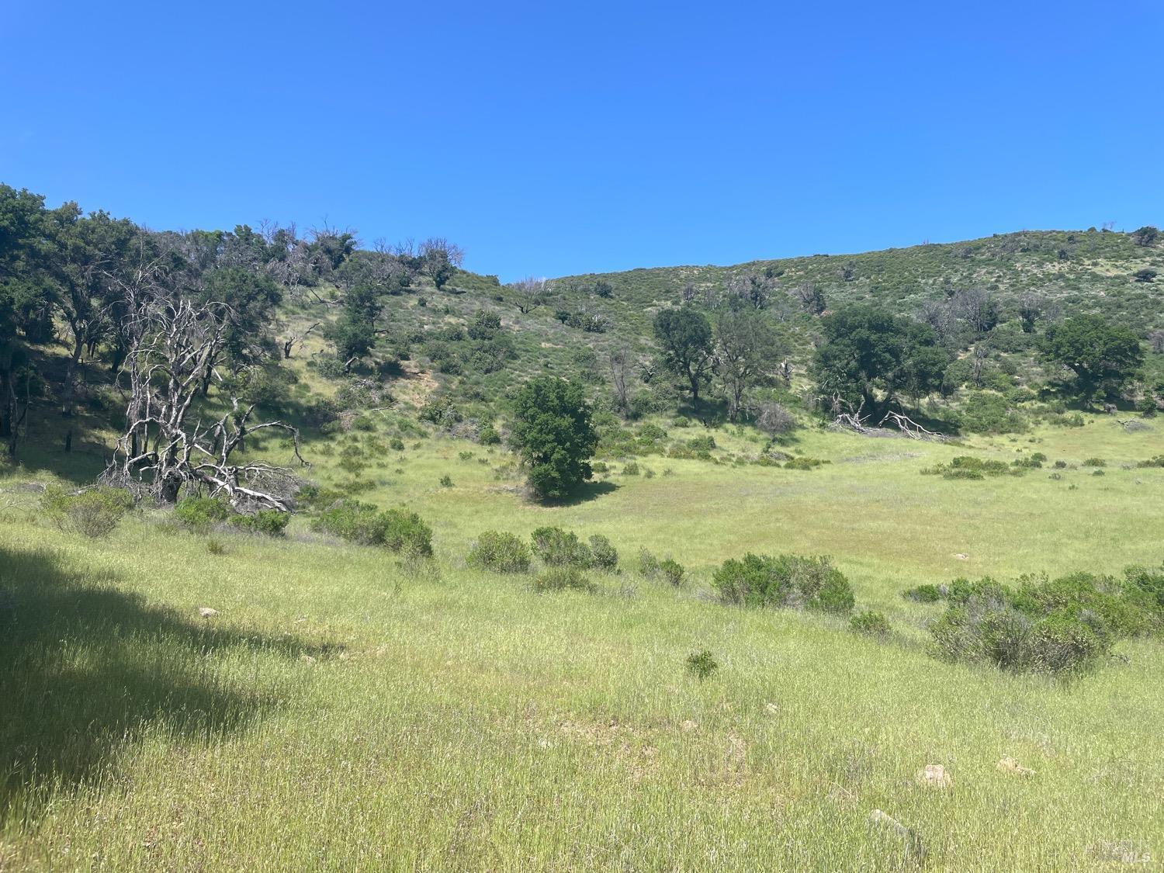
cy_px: 436
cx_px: 582
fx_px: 874
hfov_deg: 67.3
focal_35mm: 26
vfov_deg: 53.1
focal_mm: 4.2
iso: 32
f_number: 1.6
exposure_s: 1/2132
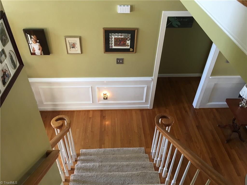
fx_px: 207
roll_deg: -2.2
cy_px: 92
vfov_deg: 48.2
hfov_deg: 61.7
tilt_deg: -39.2
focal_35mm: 29
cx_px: 124
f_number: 2.2
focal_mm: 4.15
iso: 64
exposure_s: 1/15
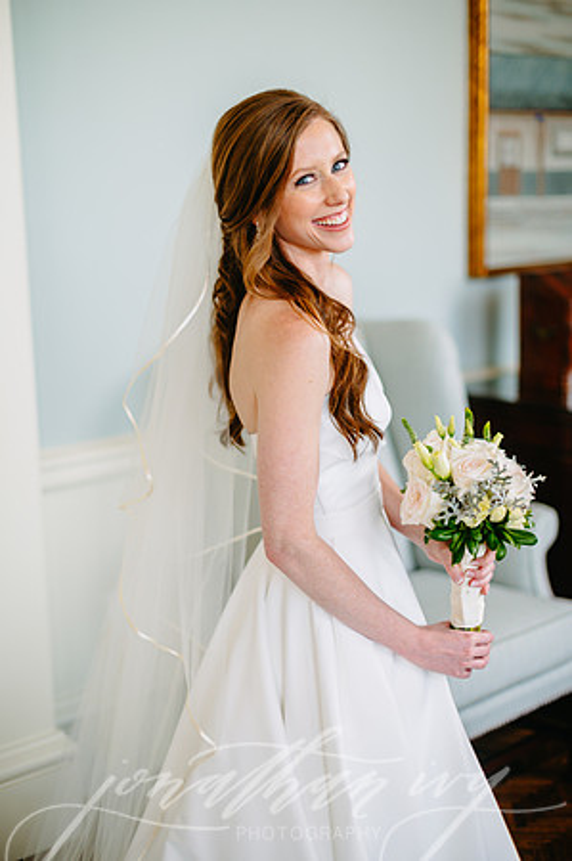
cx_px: 286
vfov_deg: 39.6
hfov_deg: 26.9
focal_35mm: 50
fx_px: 1194
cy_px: 430
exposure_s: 1/200
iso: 250
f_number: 2
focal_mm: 50
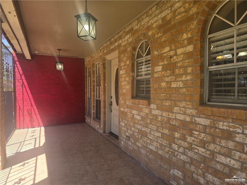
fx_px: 164
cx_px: 124
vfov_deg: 58.9
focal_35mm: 23
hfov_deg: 73.9
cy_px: 92
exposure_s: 1/275
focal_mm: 6.3
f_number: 1.7
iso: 12
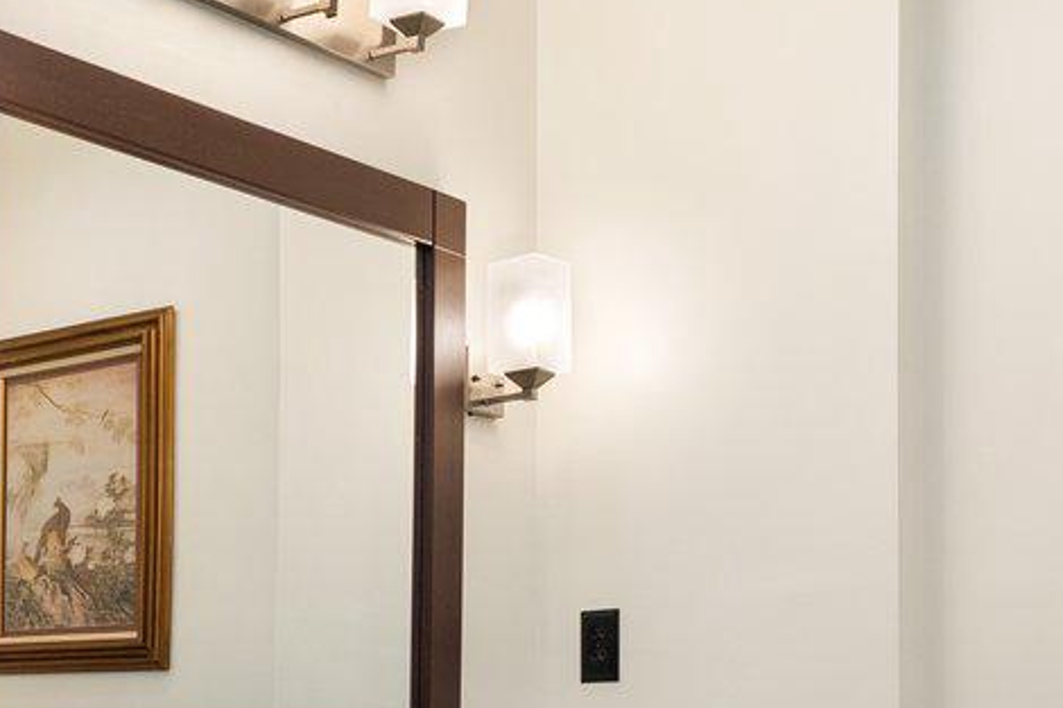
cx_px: 163
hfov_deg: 31.7
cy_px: 831
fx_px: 1800
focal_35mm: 61
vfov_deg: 20.9
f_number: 8
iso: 640
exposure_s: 1/30
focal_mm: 14
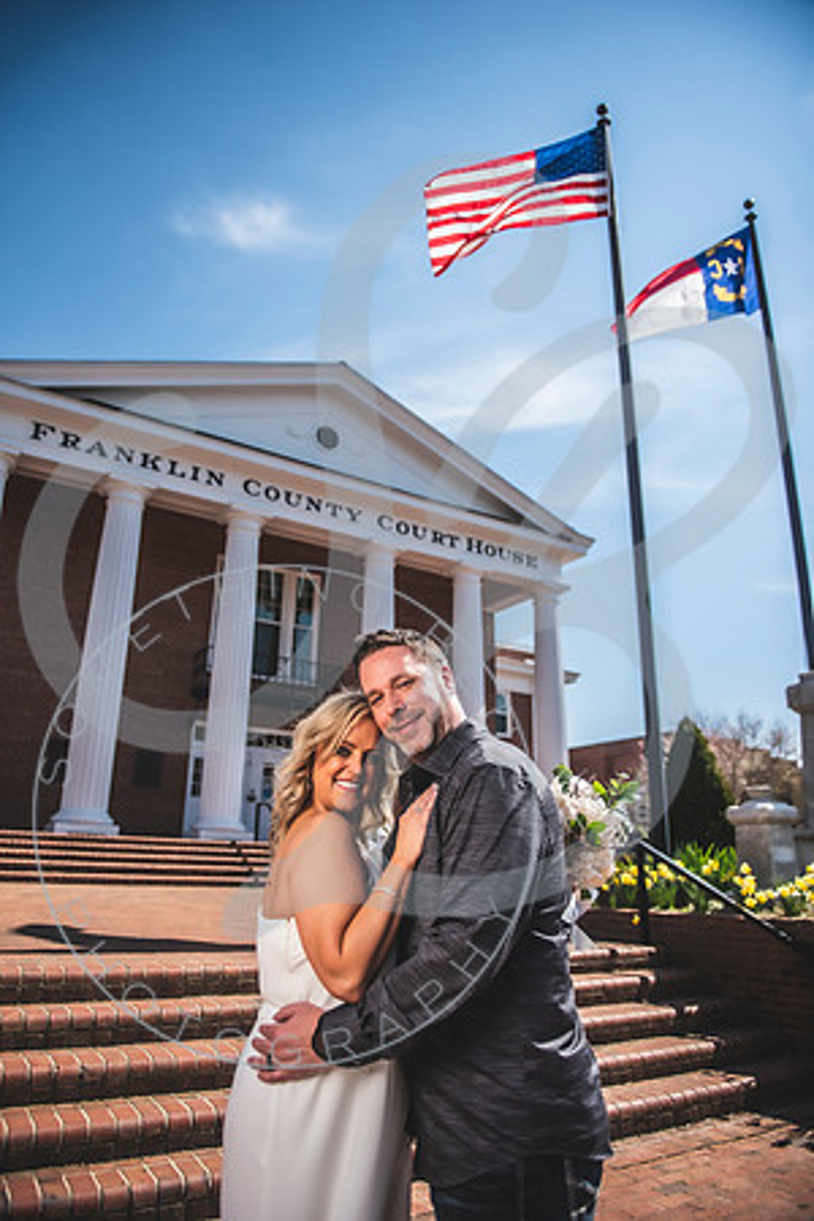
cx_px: 407
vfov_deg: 73.7
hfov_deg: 53.1
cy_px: 610
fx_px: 814
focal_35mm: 24
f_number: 2.8
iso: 100
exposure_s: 1/2500
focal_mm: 24
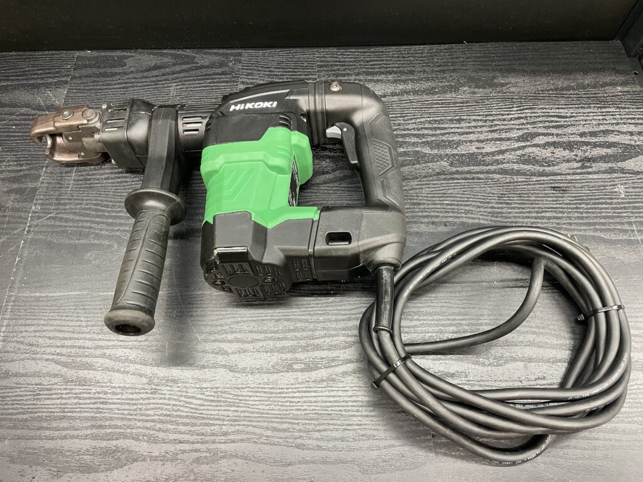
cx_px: 322
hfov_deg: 67.3
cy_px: 241
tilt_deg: -64.5
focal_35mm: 26
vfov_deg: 53.1
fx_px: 483
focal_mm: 4.2
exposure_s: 1/50
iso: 250
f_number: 1.6
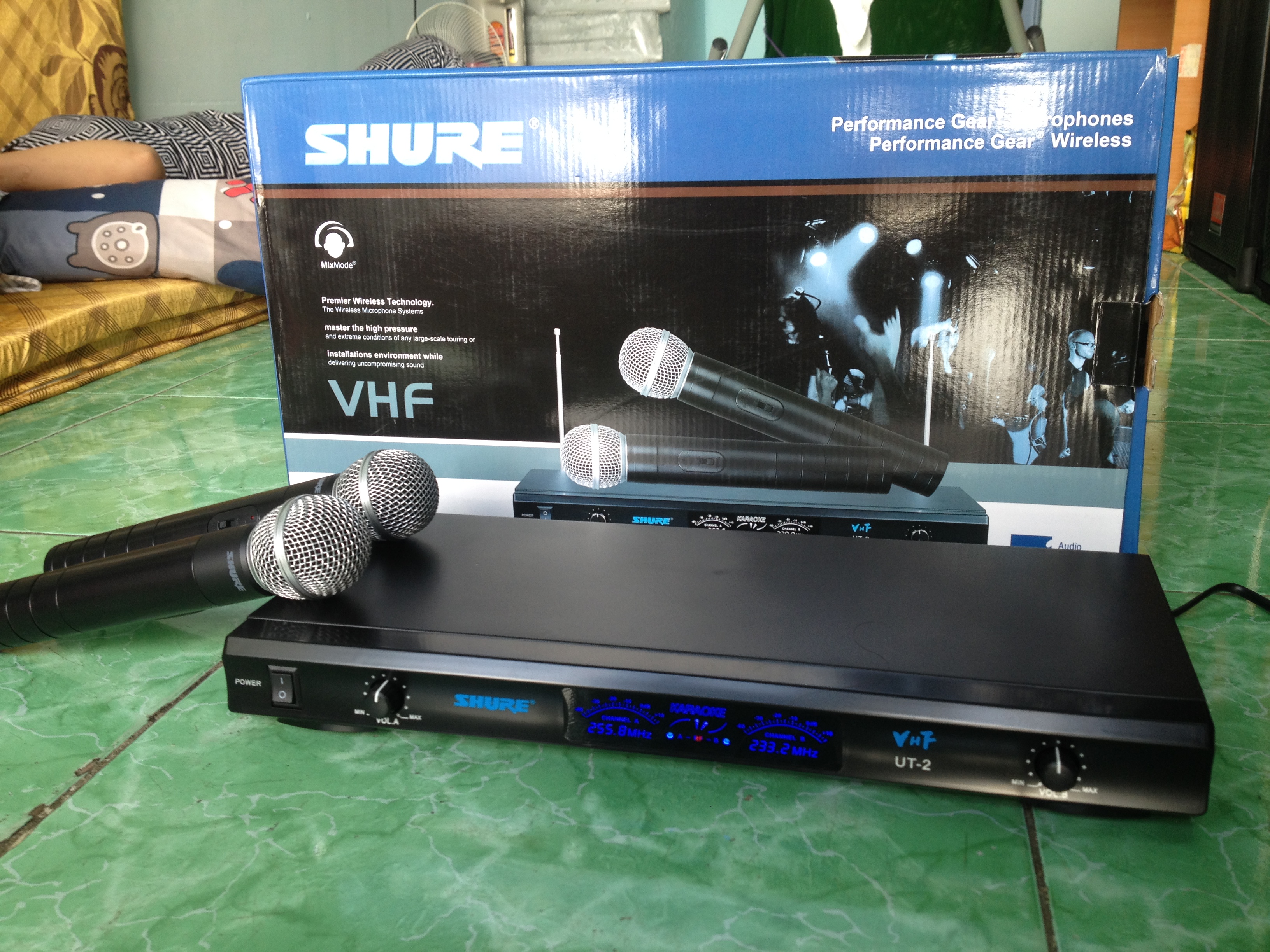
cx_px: 635
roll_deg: +0.5
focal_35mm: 35
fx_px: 1284
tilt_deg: -23.8
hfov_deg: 52.6
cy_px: 476
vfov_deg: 40.7
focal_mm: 4.28
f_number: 2.4
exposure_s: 1/30
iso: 50
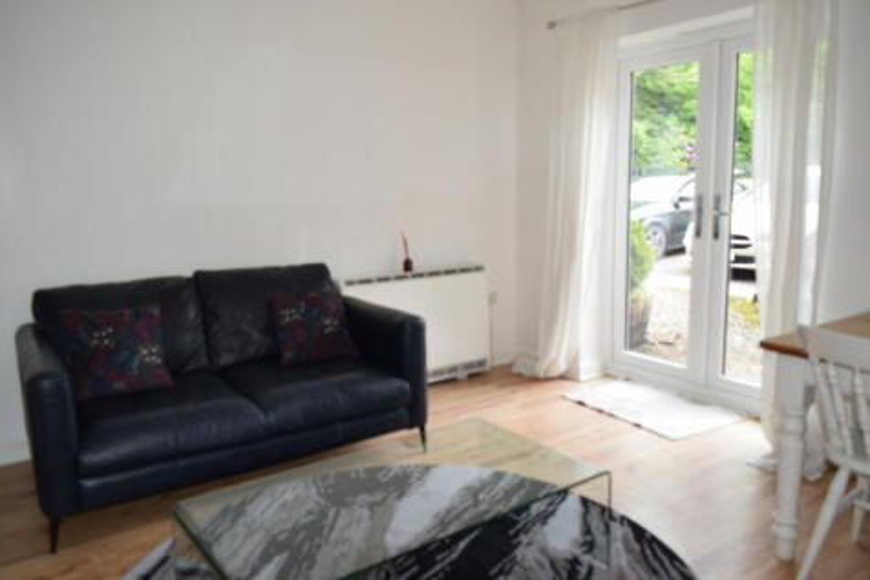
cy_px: 290
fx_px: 652
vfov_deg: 47.9
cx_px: 435
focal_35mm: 27
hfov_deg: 67.4
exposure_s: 1/125
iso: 400
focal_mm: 18
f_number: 5.6
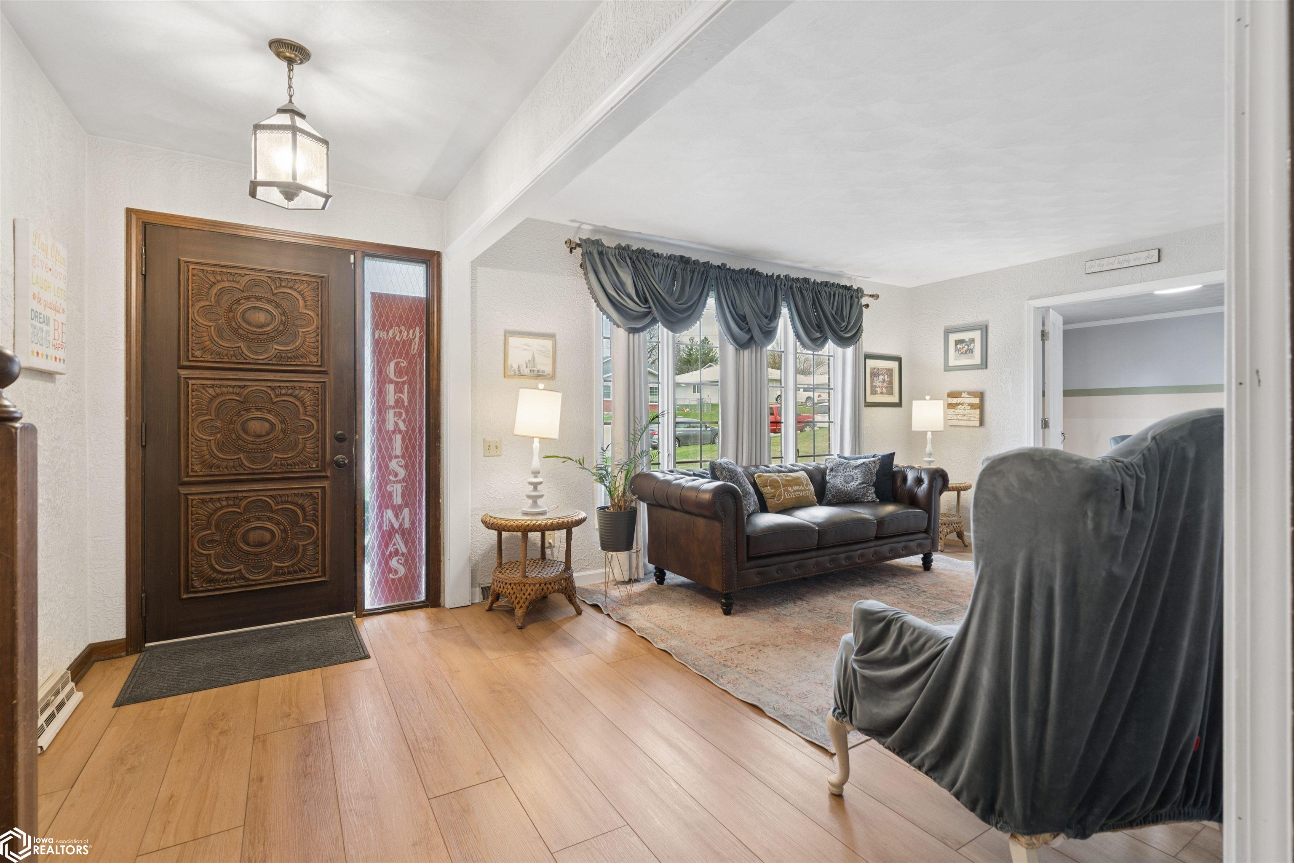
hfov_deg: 96.7
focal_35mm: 16
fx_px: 575
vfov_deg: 73.7
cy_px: 432
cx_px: 647
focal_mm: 16
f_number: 9
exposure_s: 1/15
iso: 400
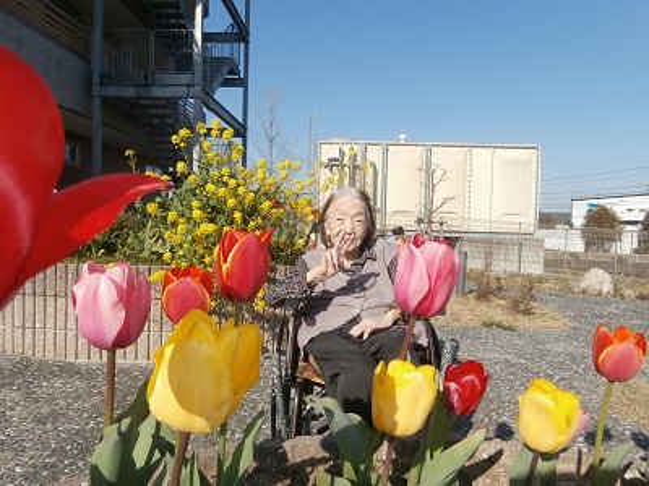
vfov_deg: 56.8
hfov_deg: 71.6
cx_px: 324
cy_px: 243
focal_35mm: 24
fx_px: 450
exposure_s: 1/1600
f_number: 3
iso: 100
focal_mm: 4.2
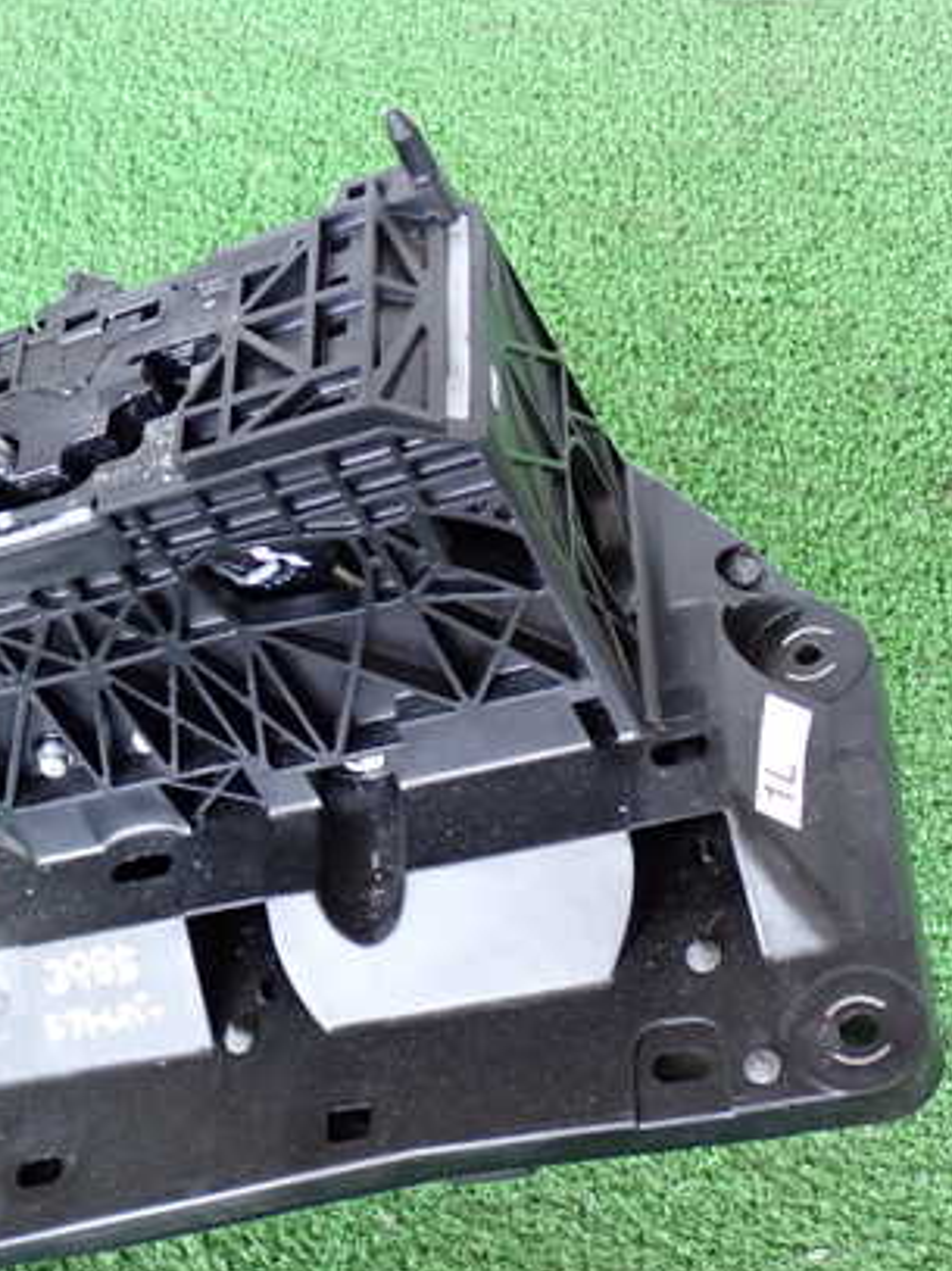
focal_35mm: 56
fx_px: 2055
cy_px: 668
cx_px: 203
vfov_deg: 34.4
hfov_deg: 25.7
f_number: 2.7
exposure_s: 1/40
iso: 320
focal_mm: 6.83
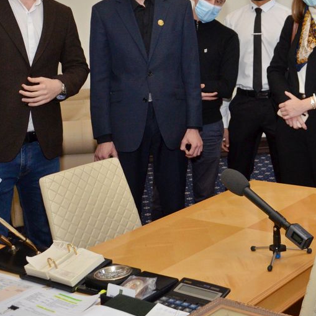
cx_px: 292
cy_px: 62
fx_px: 651
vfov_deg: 26.8
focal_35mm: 63
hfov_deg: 26.3
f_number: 3.5
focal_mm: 18
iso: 800
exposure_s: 1/250
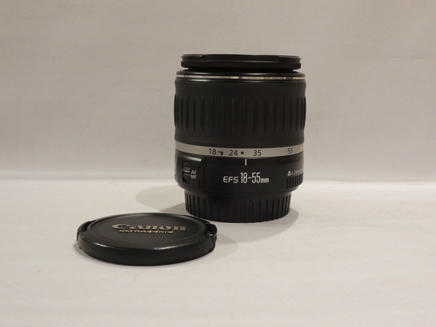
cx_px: 218
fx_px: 630
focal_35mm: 50
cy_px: 164
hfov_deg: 38.2
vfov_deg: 29.1
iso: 320
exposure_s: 1/60
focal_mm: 9
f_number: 4.7
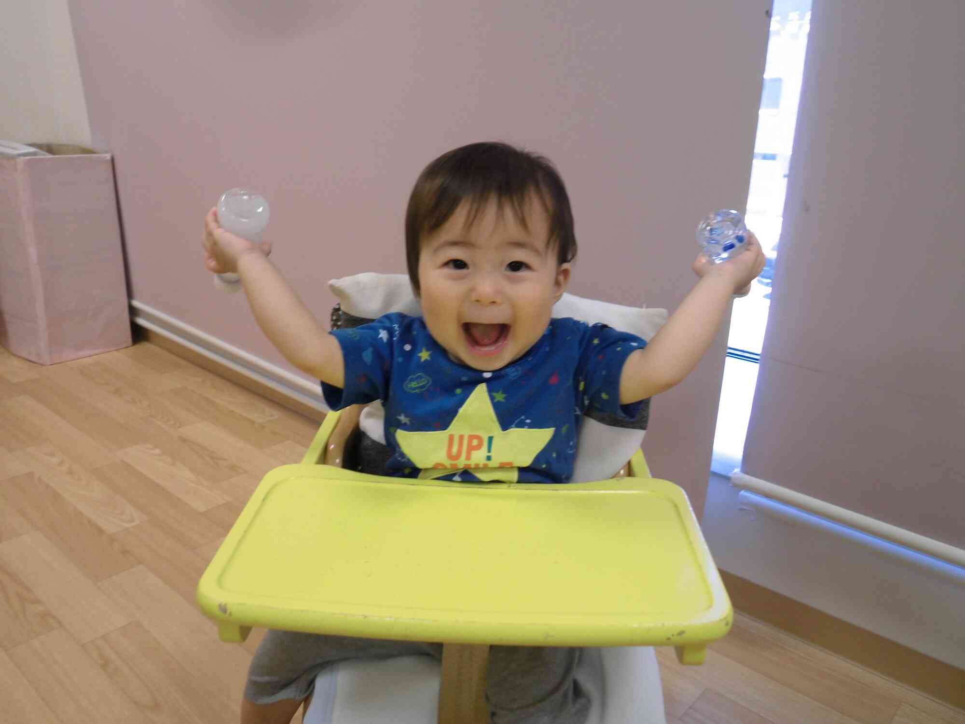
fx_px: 725
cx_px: 482
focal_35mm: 26
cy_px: 362
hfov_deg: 67.3
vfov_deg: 53.1
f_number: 3.2
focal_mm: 4.6
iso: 100
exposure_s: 1/60
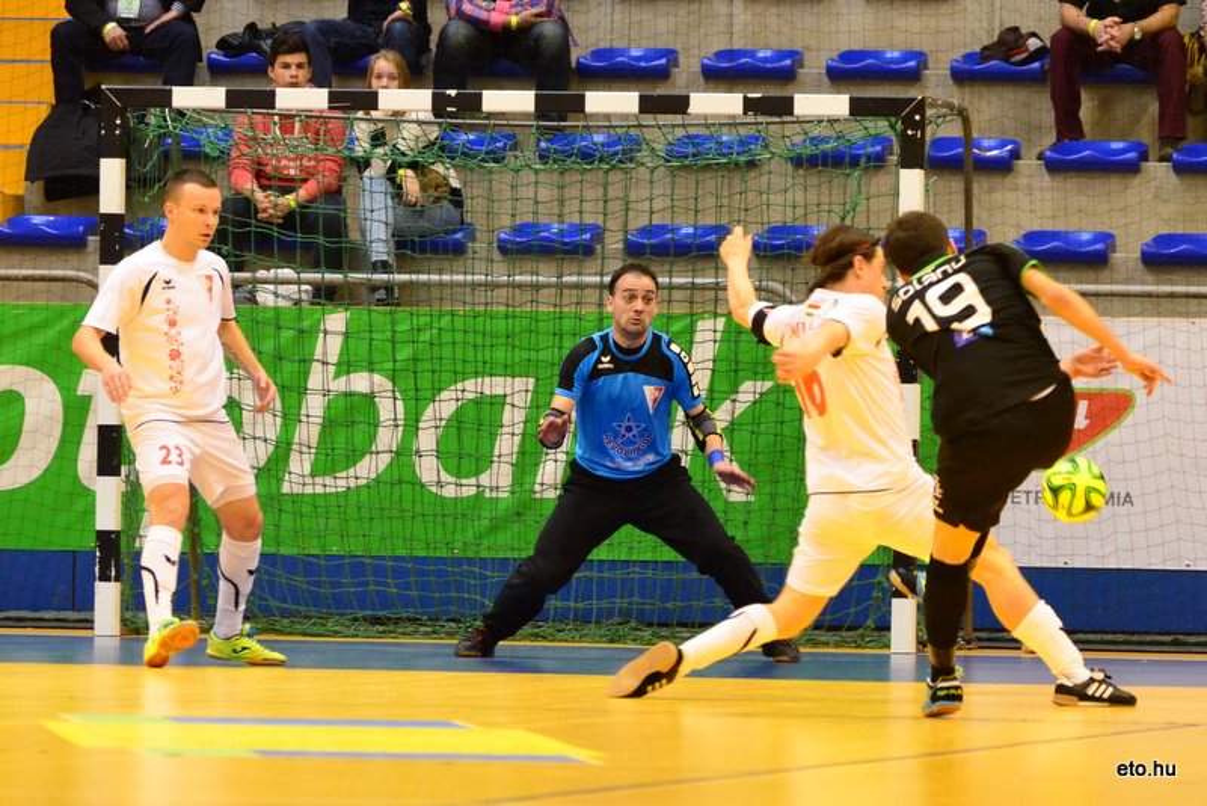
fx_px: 7798
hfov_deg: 8.9
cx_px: 604
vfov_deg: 5.9
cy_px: 403
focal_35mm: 232
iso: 3200
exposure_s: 1/320
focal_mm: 155
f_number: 4.8
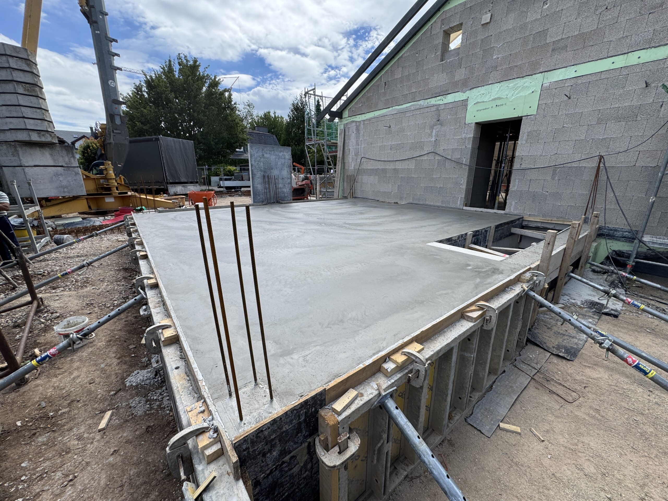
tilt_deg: -16.0
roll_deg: +0.4
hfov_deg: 102.1
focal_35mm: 14
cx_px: 334
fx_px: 270
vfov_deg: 85.7
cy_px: 250
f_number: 2.2
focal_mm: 2.22
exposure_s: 1/1006
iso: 50
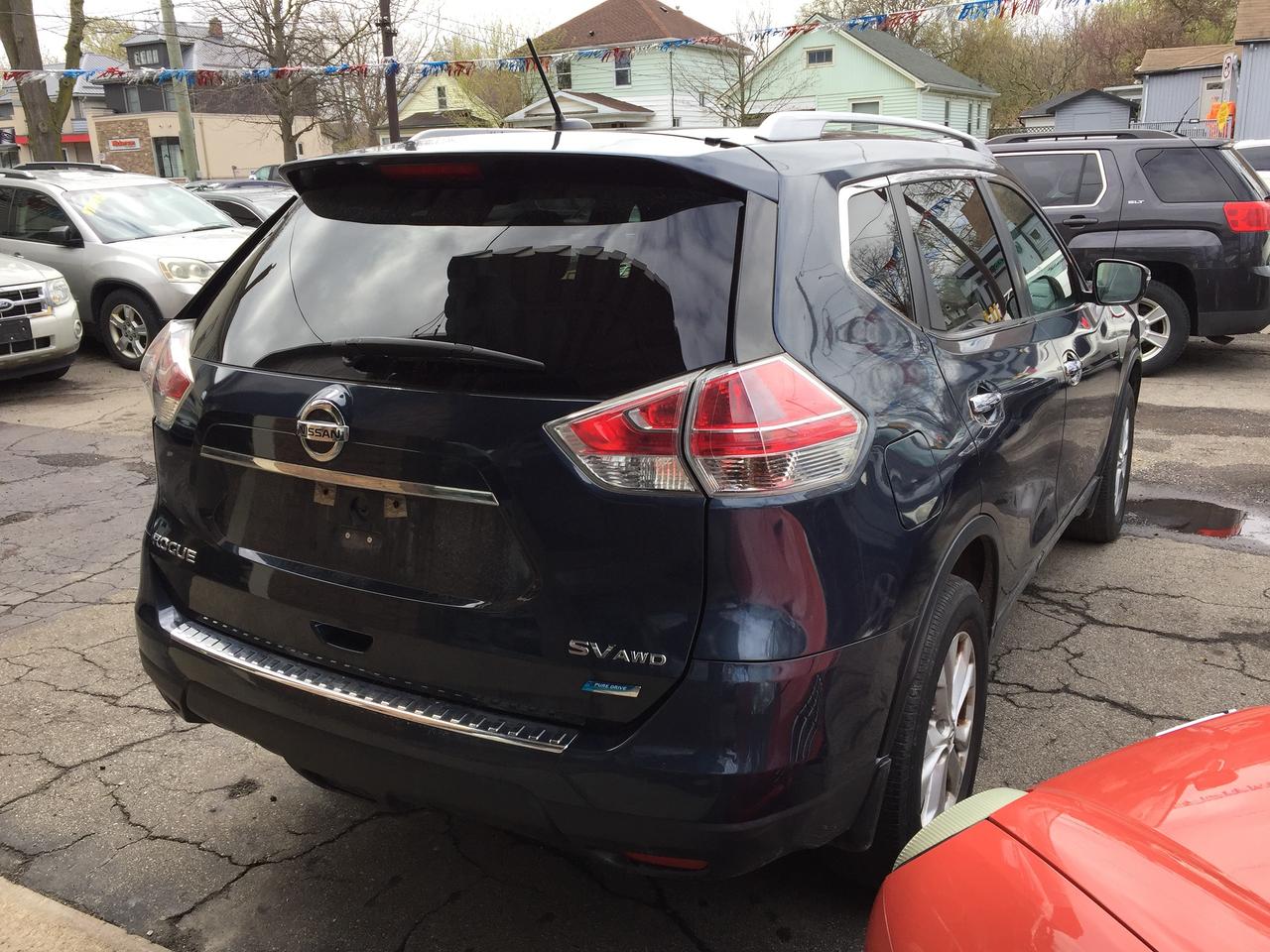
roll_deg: +1.6
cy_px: 476
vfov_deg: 48.2
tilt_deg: -15.7
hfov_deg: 61.7
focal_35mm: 29
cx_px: 635
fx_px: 1064
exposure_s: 1/482
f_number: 2.2
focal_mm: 4.15
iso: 32
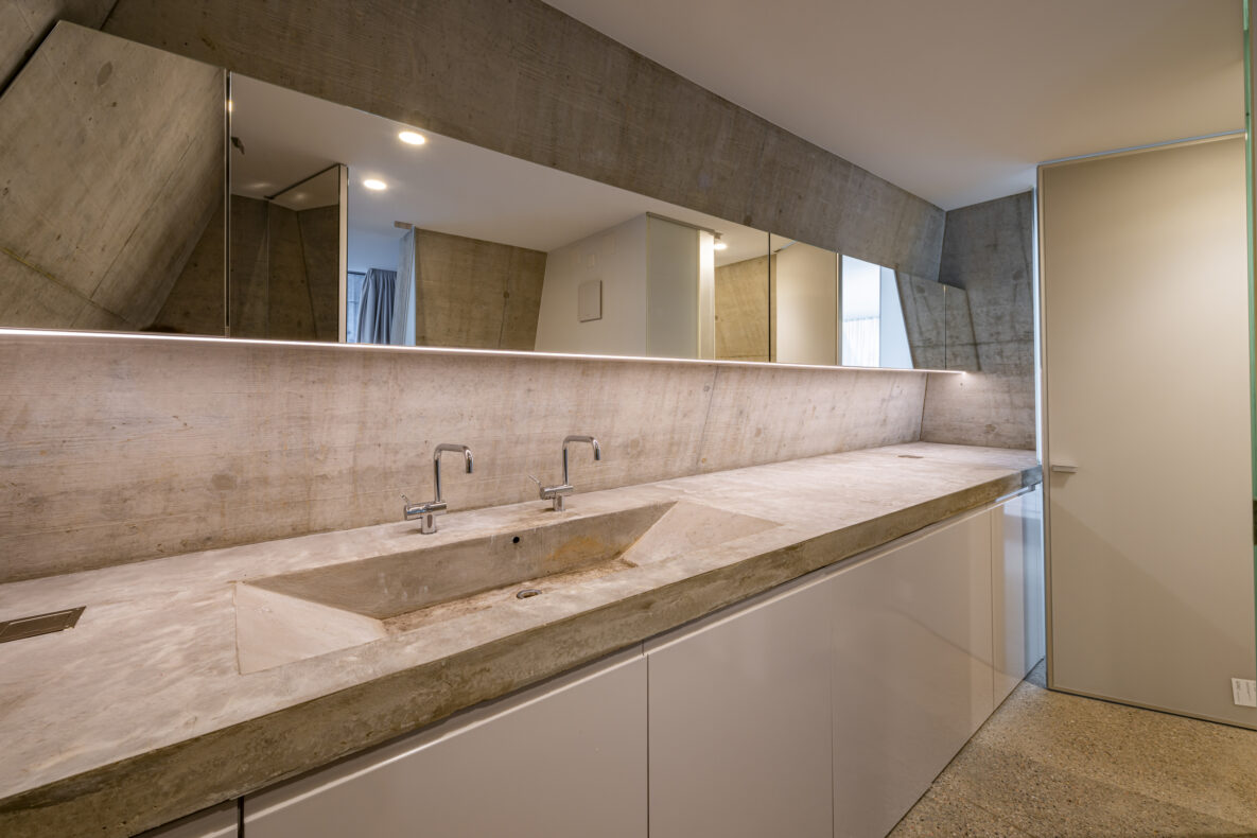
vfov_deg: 81.2
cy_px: 419
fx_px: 489
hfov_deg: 104.3
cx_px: 628
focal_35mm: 14
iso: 64
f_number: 9
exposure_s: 1/2.5
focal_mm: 14
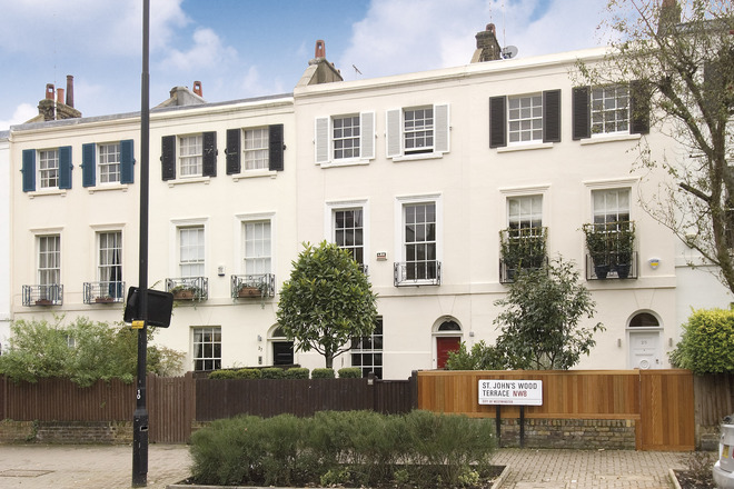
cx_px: 367
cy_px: 244
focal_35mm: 36
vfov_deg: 36.9
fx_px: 734
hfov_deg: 53.1
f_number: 5.6
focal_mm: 24
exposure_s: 1/200
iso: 400
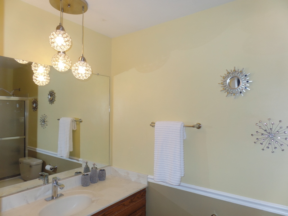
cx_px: 144
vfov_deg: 58.9
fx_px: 191
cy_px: 108
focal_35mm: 23
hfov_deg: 73.9
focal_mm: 4.1
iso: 80
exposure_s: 1/90
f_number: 3.5
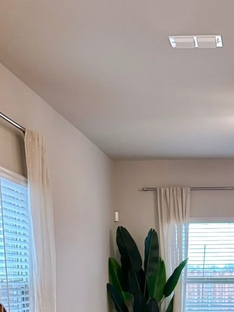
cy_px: 481
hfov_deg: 18.0
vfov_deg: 20.3
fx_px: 730
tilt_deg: -15.8
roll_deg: -0.3
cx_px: 206
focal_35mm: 81
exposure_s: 1/60
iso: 320
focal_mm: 5.96
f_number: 1.6
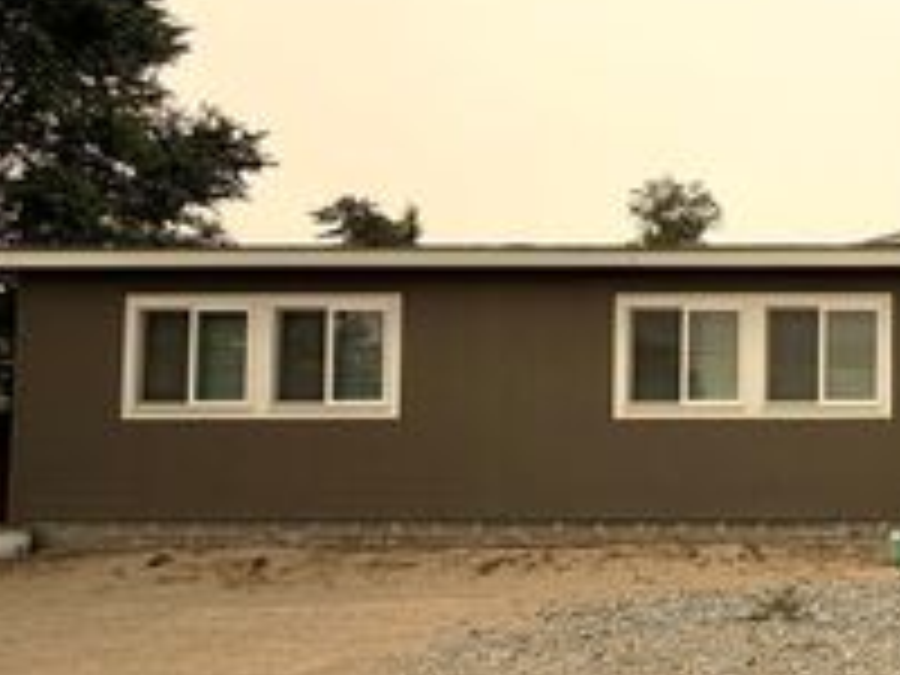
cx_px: 1012
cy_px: 416
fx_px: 910
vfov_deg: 40.5
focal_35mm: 35
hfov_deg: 41.0
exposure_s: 1/1017
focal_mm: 2.22
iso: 20
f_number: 2.2
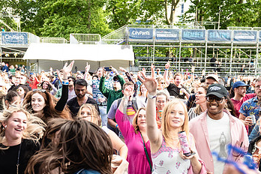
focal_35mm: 40
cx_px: 125
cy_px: 108
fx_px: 290
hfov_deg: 48.4
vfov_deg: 33.2
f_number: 3.2
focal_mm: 24
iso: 1000
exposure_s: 1/1000
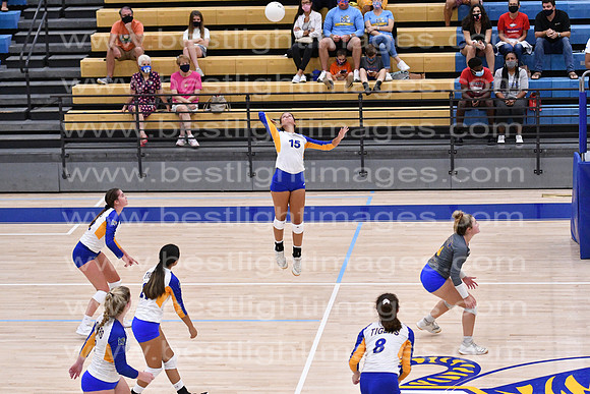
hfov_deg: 17.5
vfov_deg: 11.7
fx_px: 1918
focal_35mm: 117
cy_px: 197
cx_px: 295
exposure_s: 1/1000
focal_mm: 78
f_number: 3.2
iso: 6400
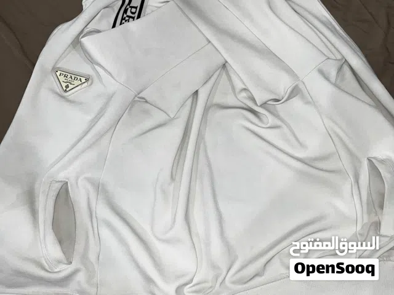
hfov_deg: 67.3
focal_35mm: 26
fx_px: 296
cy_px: 148
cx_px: 197
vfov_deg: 53.1
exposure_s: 1/100
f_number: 1.6
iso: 32
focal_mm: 5.1
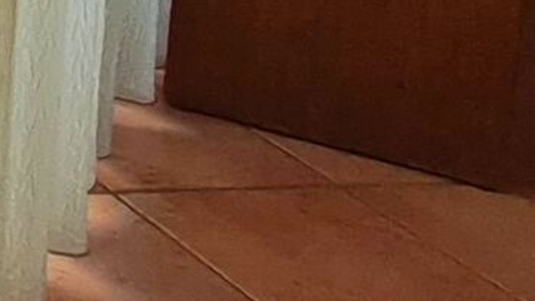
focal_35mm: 110
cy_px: -469
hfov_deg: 11.6
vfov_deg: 9.5
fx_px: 1560
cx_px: -1039
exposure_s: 1/101
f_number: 2.2
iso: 50
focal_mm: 1.74
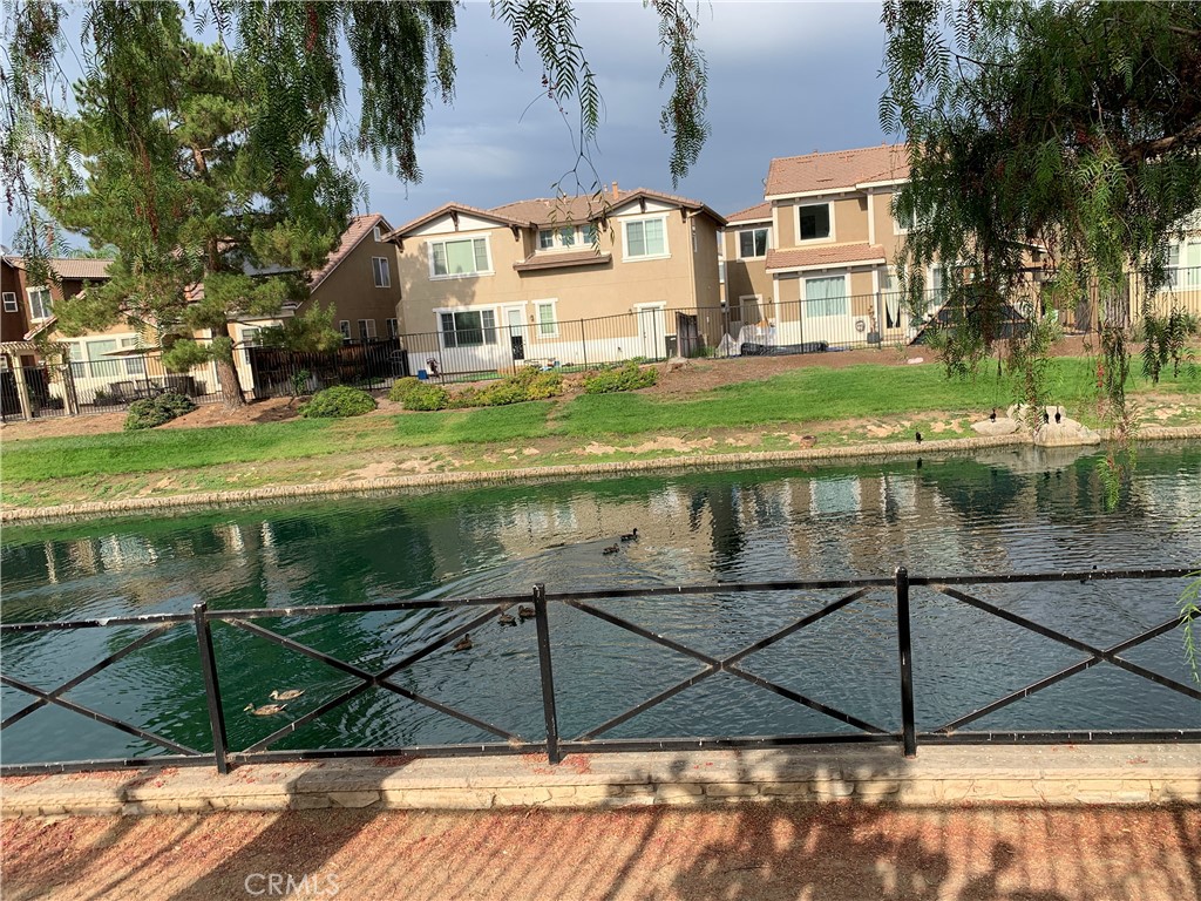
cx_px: 600
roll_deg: +3.5
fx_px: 902
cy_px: 450
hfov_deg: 67.3
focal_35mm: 26
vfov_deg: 53.1
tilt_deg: -7.1
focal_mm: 4.25
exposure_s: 1/1585
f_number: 1.8
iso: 25
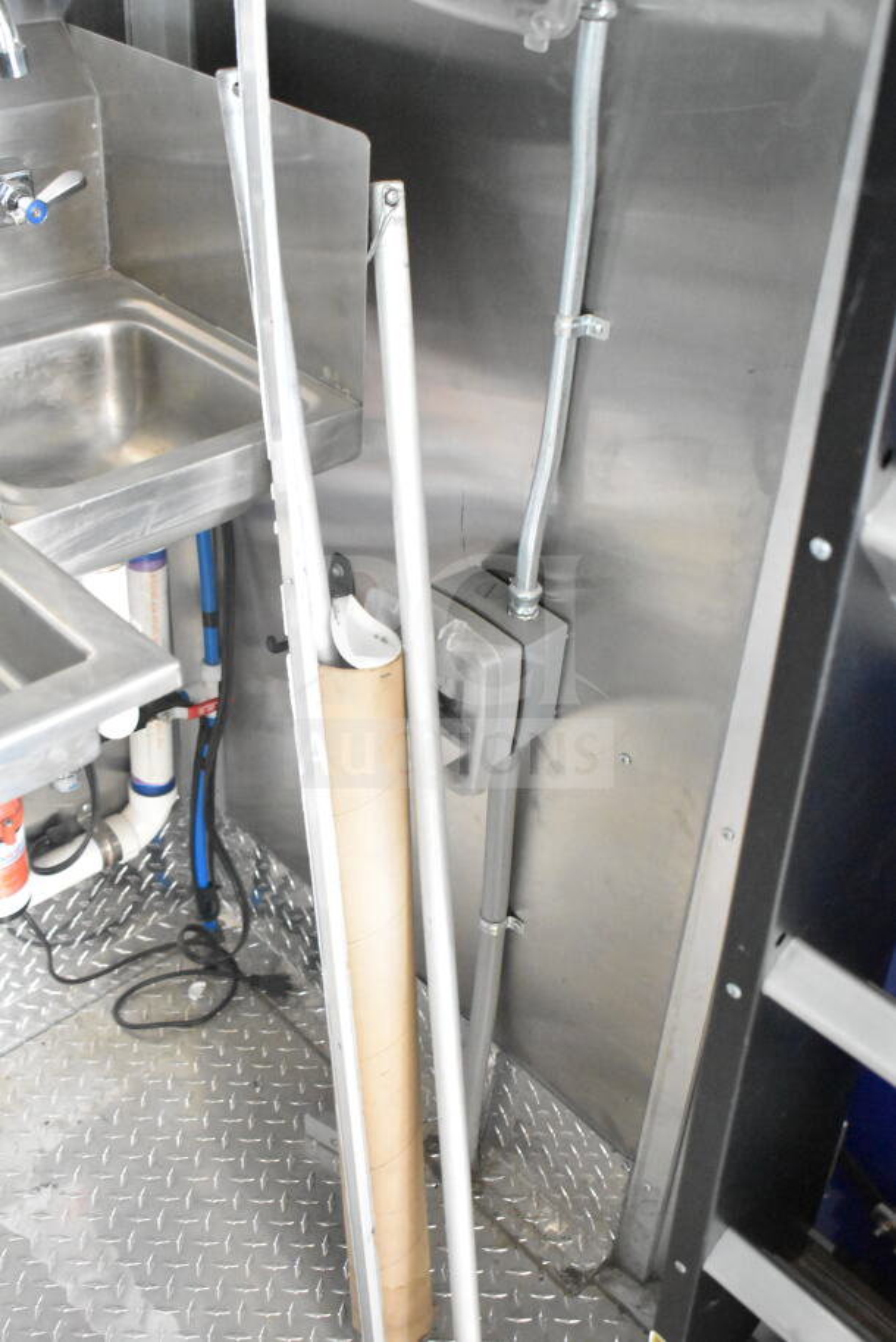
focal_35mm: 38
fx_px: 1399
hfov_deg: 35.5
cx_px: 448
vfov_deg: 51.3
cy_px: 671
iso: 10000
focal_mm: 25
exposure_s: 1/40
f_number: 4
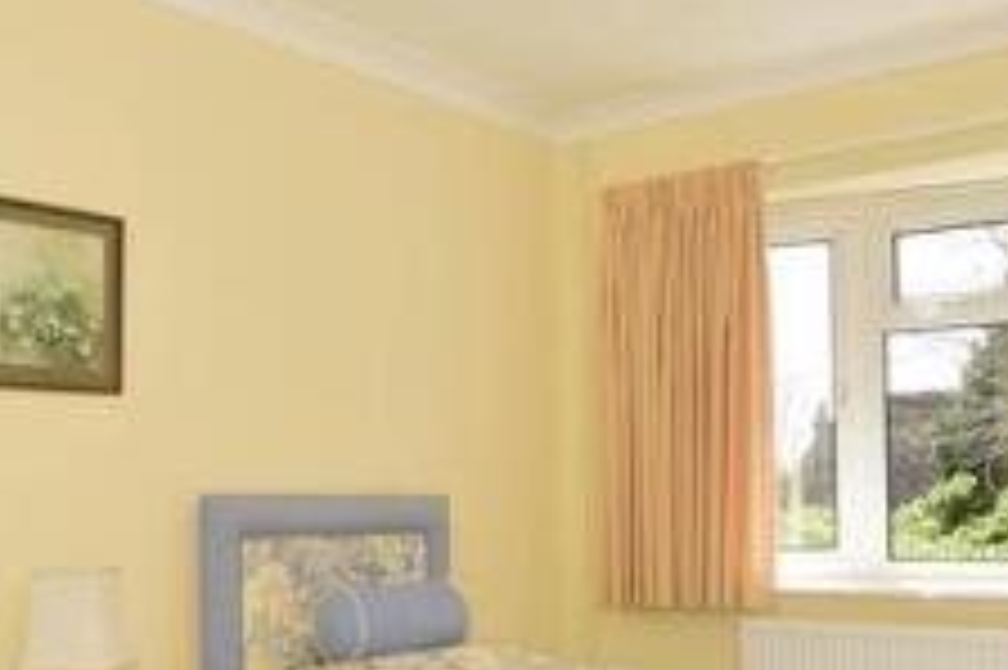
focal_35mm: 44
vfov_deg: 30.1
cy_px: 470
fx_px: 1231
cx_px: 464
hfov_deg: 44.5
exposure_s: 1/200
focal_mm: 10
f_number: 10
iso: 200
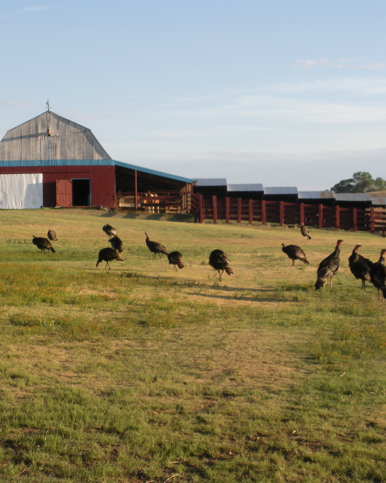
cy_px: 241
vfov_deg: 22.7
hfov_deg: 18.3
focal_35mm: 84
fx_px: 1200
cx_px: 192
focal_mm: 11.2
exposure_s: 1/164
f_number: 4.6
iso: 64
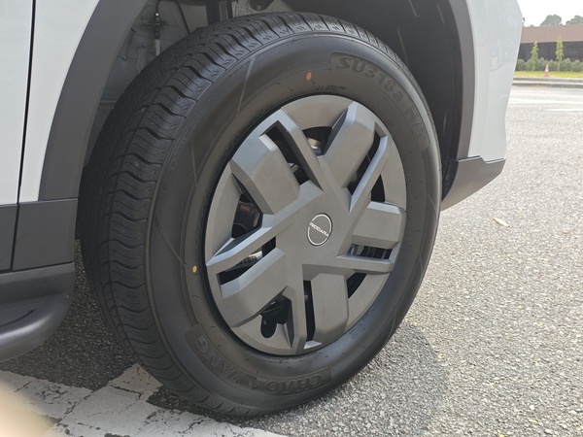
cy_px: 218
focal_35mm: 34
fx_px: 573
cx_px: 292
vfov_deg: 41.8
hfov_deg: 54.0
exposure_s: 1/699
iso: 50
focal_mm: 4.94
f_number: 1.59
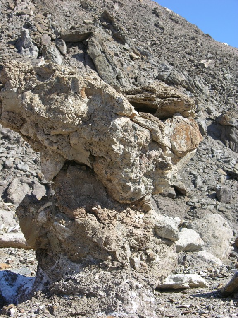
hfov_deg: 21.0
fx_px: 642
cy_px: 159
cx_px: 119
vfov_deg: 27.8
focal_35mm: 70
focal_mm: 17.8
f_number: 5.2
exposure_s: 1/233
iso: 50
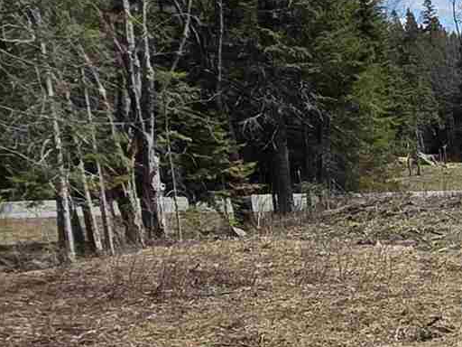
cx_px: 821
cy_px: 370
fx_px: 1041
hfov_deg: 19.2
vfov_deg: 18.3
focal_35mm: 78
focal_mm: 2.2
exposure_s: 1/2490
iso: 40
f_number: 1.9
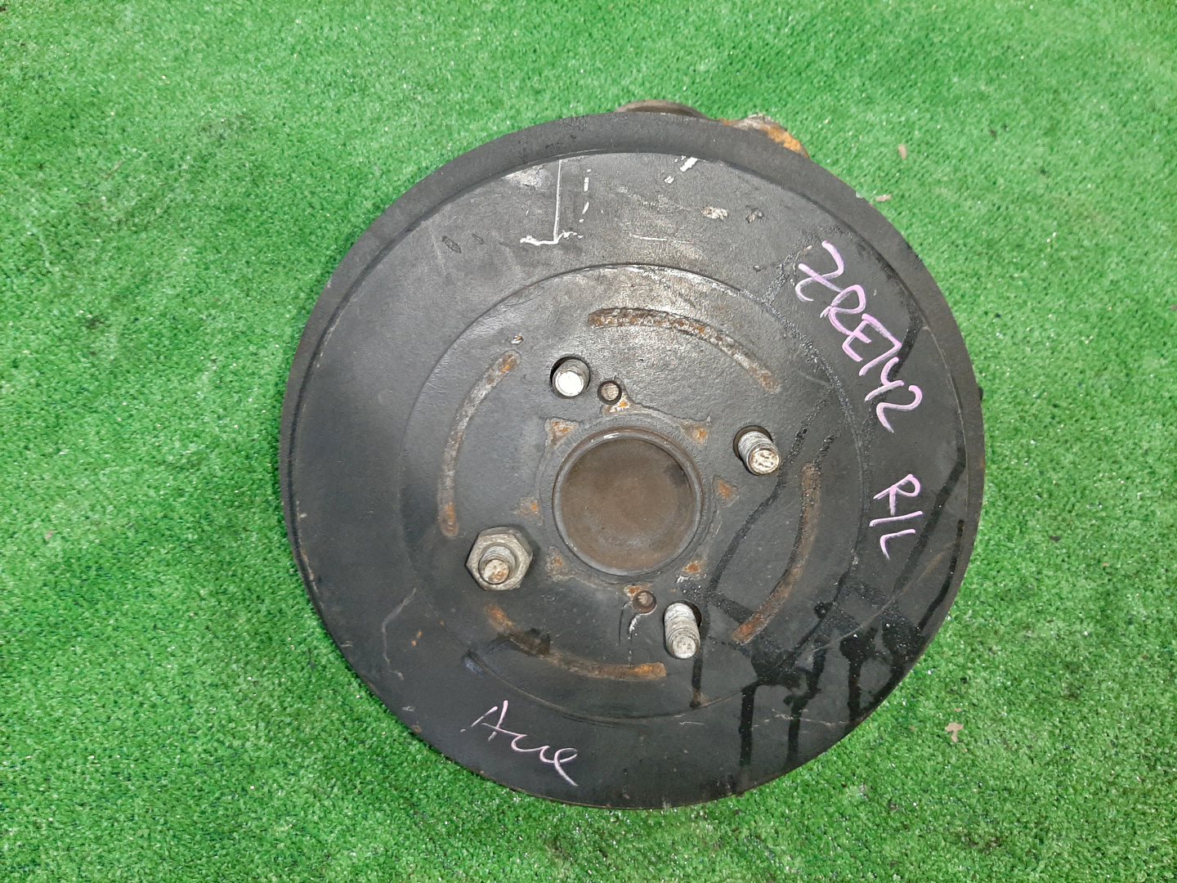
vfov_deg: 53.1
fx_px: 884
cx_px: 588
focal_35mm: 26
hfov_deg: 67.3
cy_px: 442
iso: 236
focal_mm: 3.93
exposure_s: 1/25
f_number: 1.7
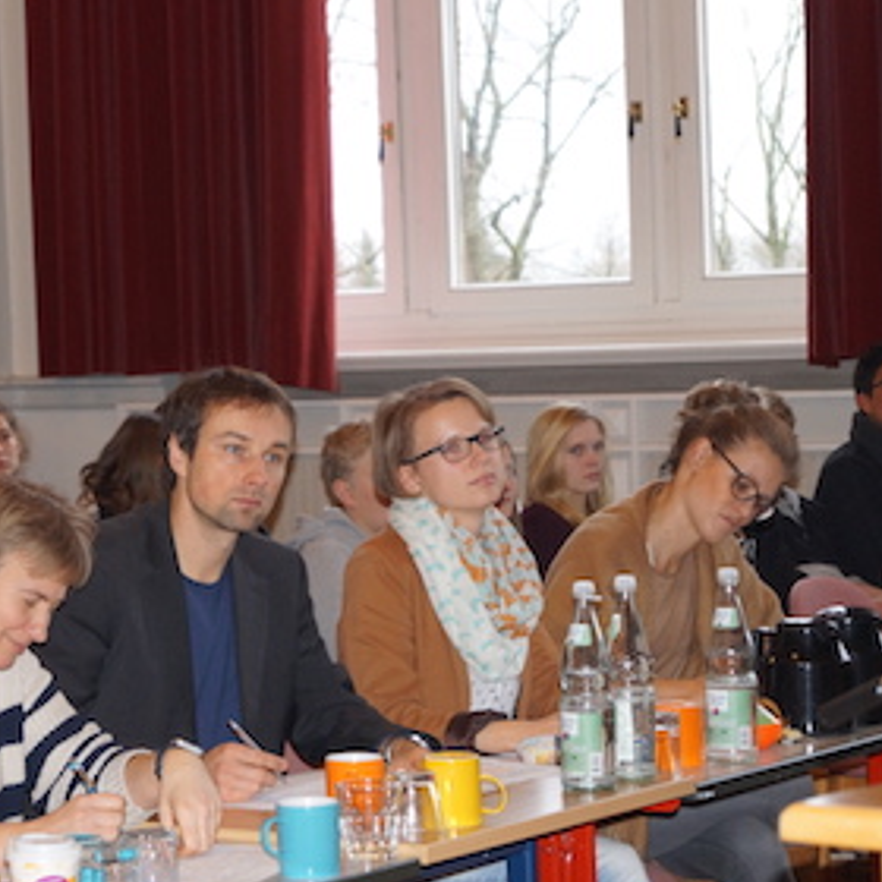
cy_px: 466
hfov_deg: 15.4
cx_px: 230
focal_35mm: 113
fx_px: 3248
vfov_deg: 15.5
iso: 1000
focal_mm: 55
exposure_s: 1/60
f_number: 5.6
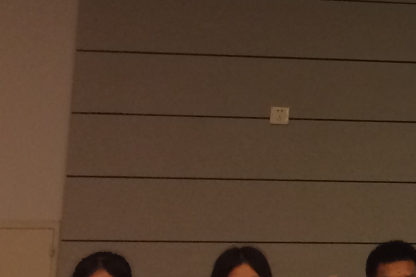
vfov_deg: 10.8
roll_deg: +0.1
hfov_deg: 14.1
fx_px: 1468
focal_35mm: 127
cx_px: 779
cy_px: 70
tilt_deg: +9.0
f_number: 2.2
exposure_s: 1/33
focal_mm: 4.15
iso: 100
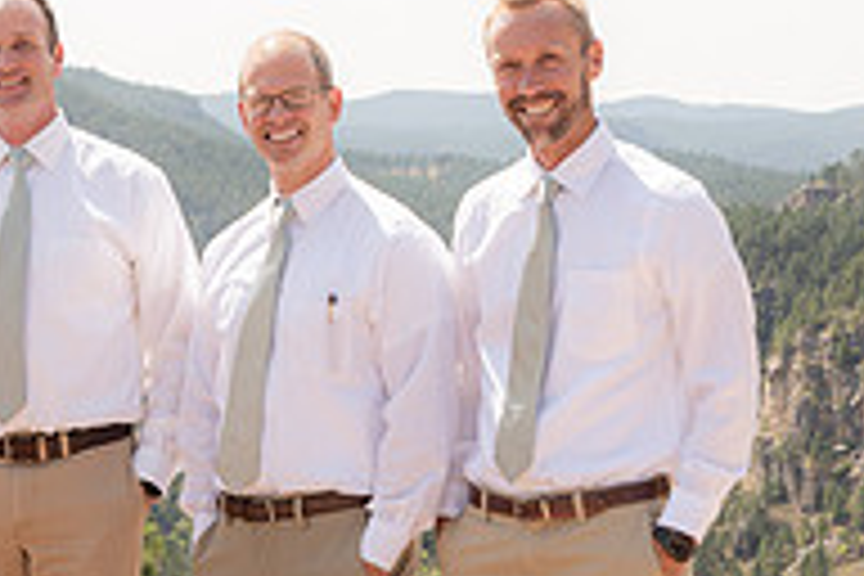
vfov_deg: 10.8
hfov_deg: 15.8
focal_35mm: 127
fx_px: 3048
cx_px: 4
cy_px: 331
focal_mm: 42
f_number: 4.5
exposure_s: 1/400
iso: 80
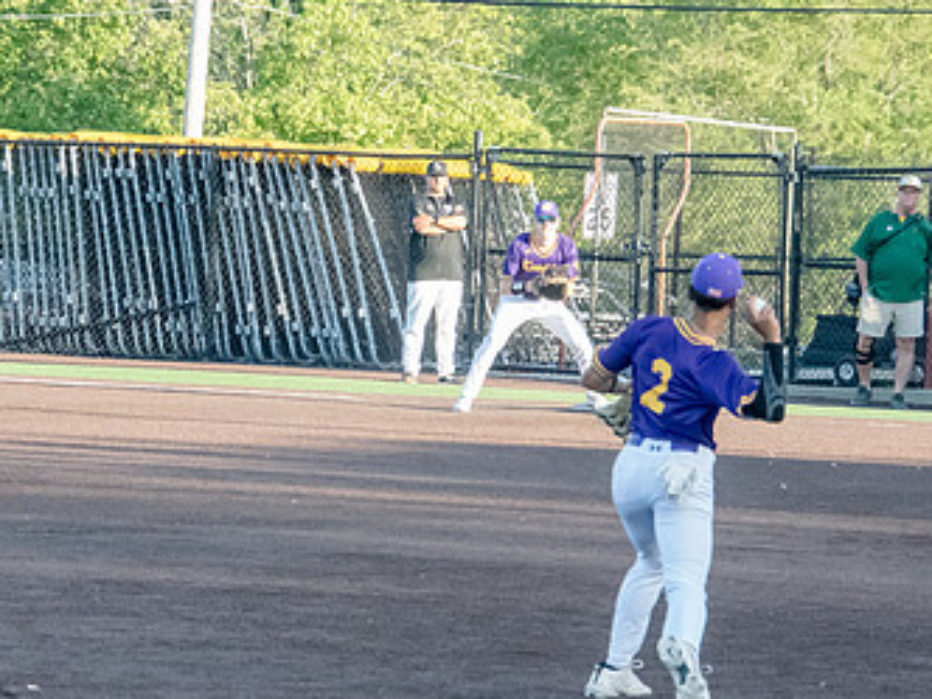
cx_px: 410
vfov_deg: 4.1
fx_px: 9827
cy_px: 305
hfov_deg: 5.4
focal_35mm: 365
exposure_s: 1/2000
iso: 5000
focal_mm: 145
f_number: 5.6
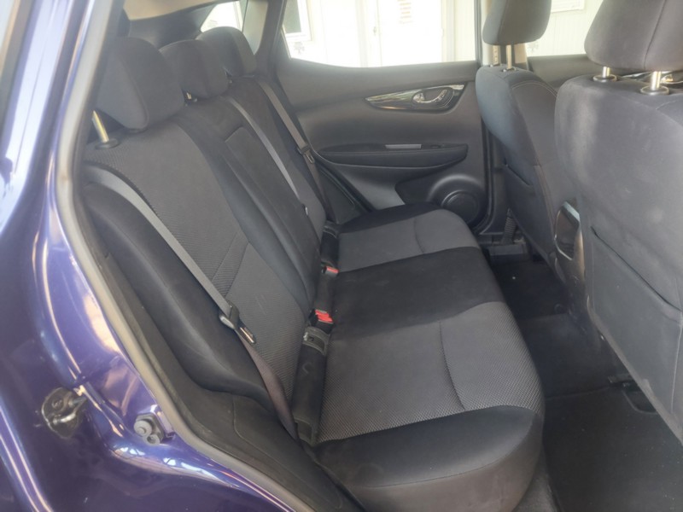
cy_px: 256
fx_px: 493
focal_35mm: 25
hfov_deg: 69.4
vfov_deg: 54.9
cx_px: 342
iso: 500
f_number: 1.8
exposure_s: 1/60
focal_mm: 5.23
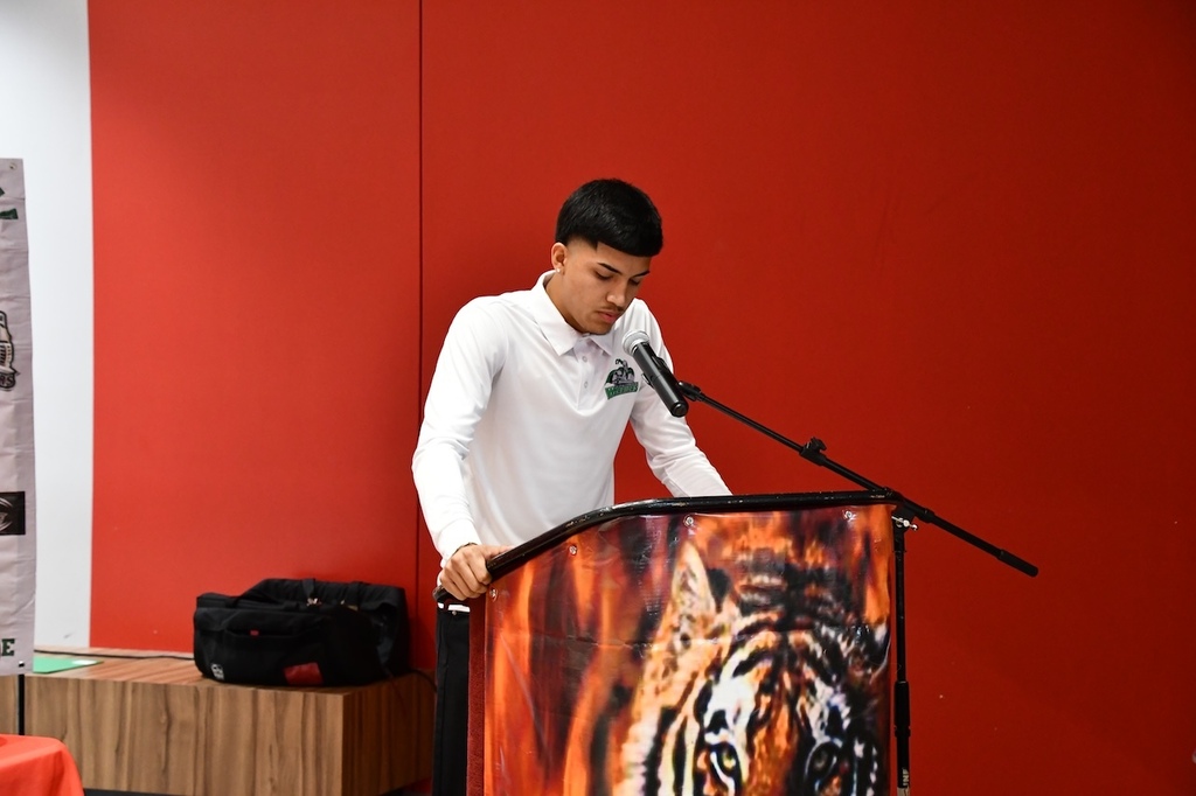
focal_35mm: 72
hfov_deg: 28.1
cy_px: 398
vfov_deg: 18.9
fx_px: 2391
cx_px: 598
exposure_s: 1/100
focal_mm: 48
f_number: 4.5
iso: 3200
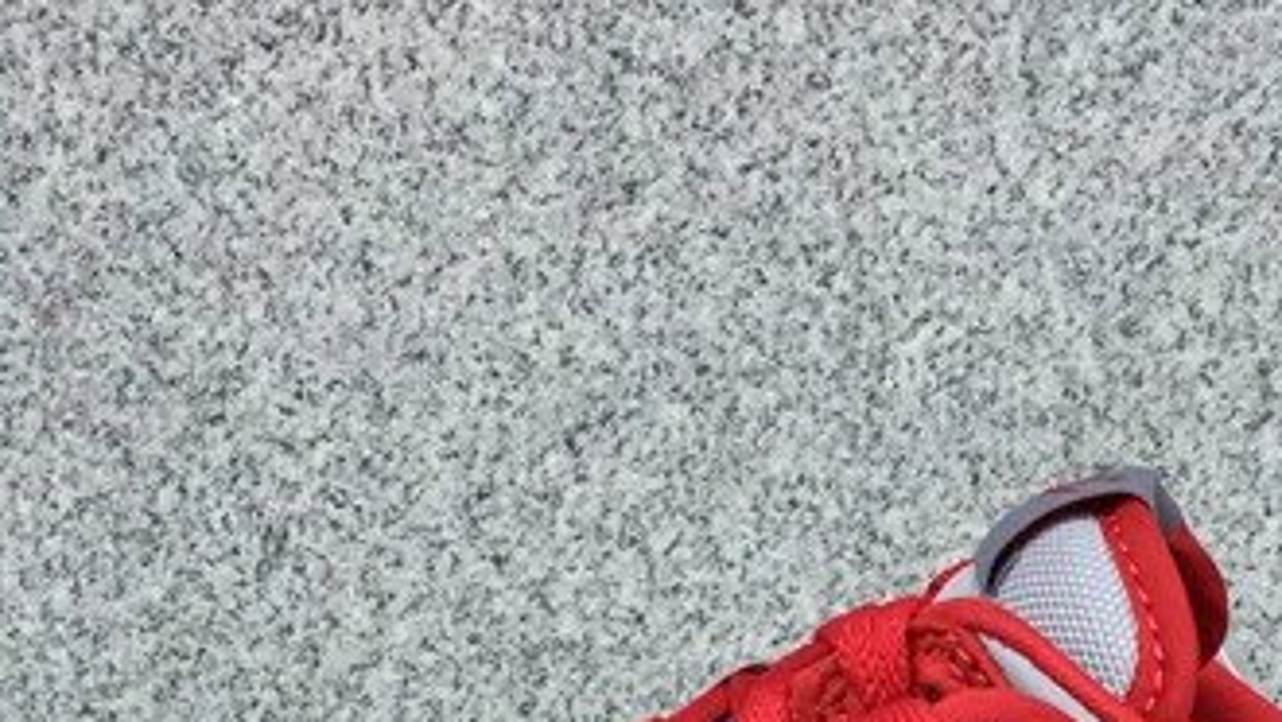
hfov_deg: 23.1
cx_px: 761
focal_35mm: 92
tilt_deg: -22.1
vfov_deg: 12.2
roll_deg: -1.2
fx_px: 3129
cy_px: 1248
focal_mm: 3.3
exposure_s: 1/438
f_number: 2.4
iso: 25
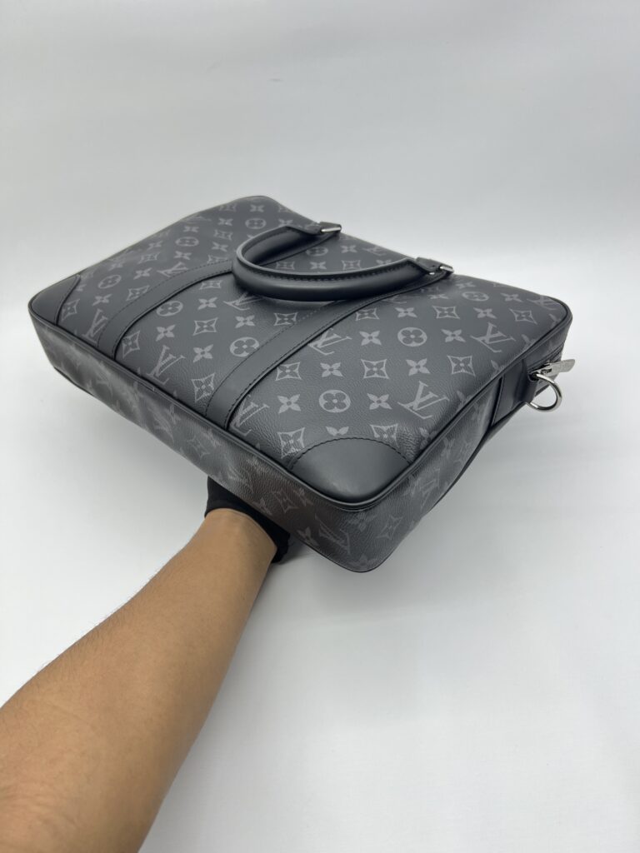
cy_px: 426
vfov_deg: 67.3
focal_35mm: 26
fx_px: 641
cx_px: 320
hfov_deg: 53.1
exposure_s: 1/100
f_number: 1.5
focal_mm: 5.7
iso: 50
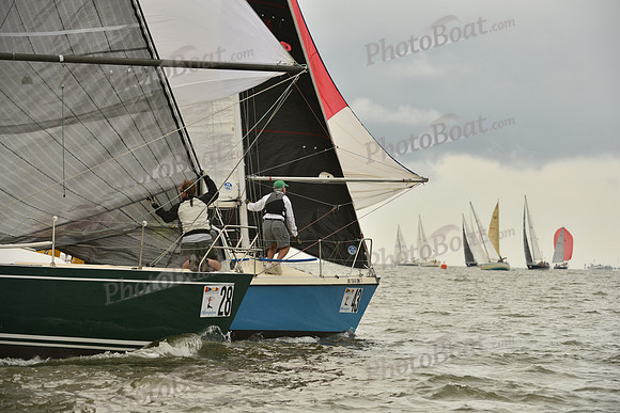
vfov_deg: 6.9
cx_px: 310
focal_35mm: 200
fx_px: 3445
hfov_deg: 10.3
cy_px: 206
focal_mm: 200
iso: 400
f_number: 8
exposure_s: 1/800
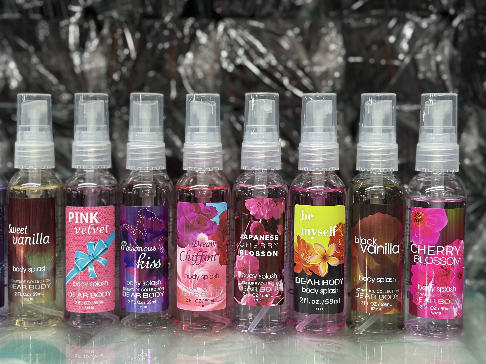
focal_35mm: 56
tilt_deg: -4.7
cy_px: 169
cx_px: 209
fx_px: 786
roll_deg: +0.0
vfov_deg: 26.1
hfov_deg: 34.3
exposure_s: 1/100
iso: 80
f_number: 1.78
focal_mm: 6.86
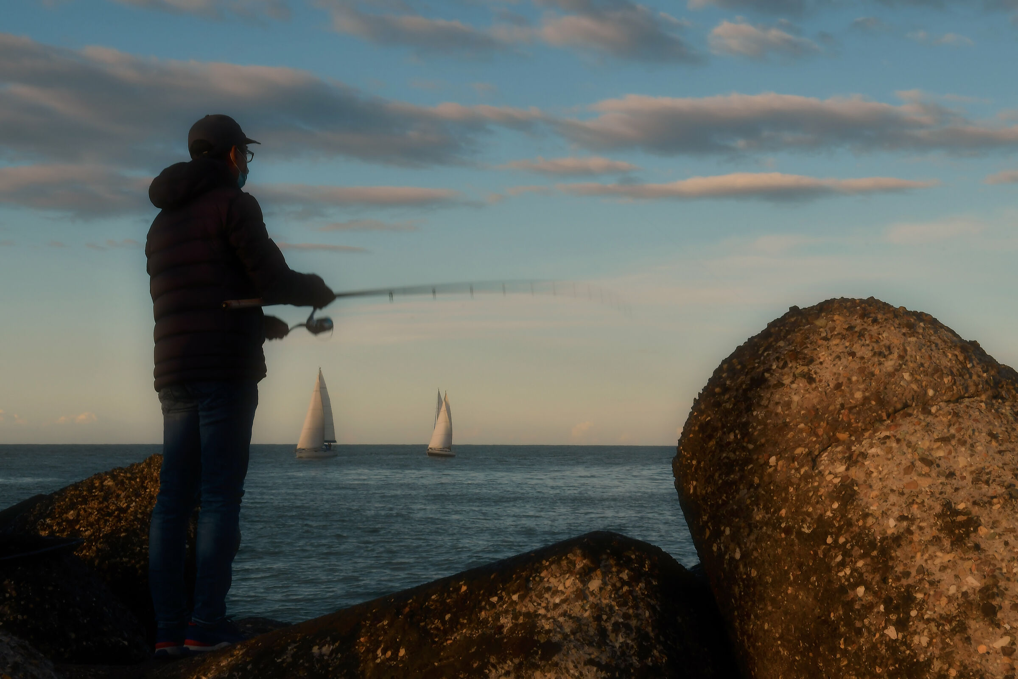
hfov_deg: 35.1
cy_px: 340
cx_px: 509
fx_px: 1612
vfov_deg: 23.8
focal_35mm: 57
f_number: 22
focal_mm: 38
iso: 400
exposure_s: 1/80
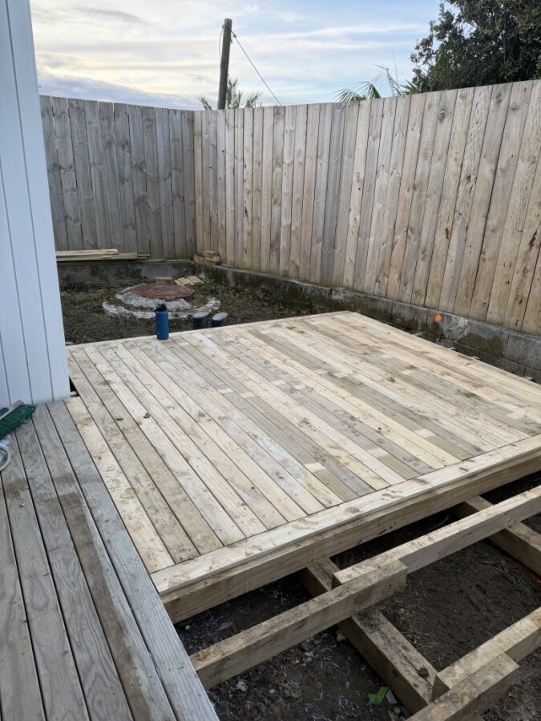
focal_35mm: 24
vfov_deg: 71.6
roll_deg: -1.8
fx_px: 500
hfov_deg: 56.8
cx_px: 270
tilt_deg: -19.9
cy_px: 360
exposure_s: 1/161
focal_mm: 6.76
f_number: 1.78
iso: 64
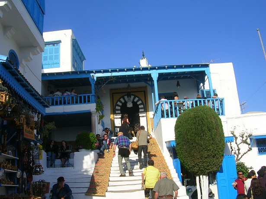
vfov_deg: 37.7
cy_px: 100
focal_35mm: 38
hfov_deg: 49.0
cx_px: 133
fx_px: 292
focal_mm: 5.8
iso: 50
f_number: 5.6
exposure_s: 1/353
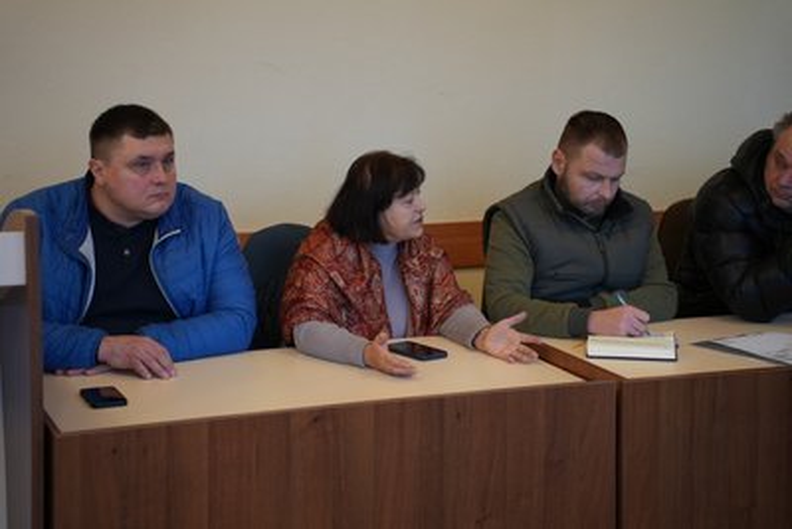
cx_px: 396
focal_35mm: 75
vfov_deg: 18.2
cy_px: 264
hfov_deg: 27.0
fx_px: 1651
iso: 1600
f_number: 2.8
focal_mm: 75
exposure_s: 1/125
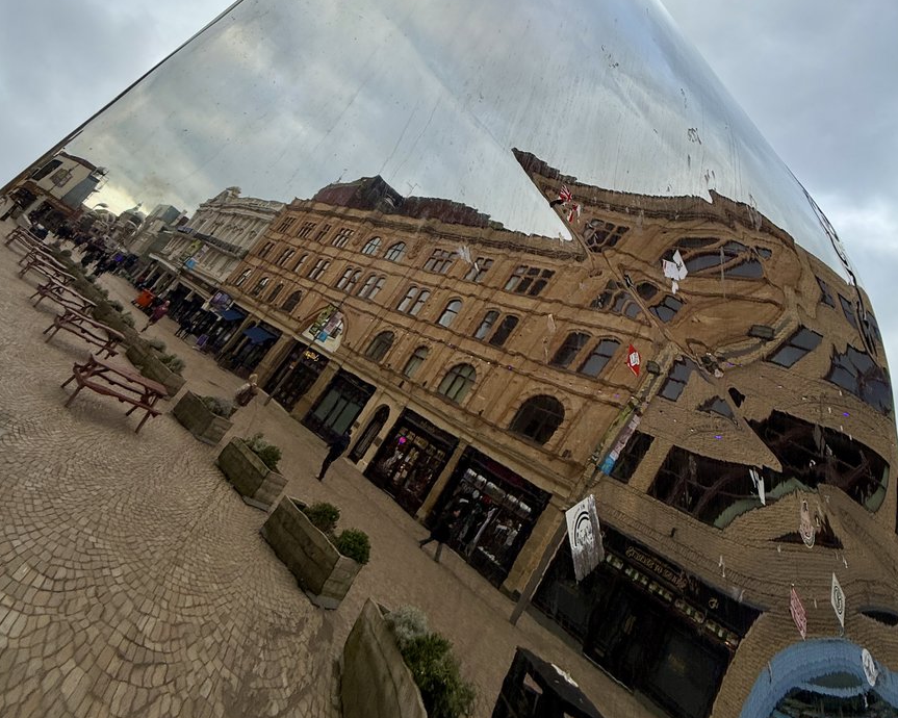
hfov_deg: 83.3
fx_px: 505
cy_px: 153
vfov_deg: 65.1
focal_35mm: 19
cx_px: 444
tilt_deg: +58.9
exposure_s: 1/545
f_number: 2.2
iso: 50
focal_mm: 2.22
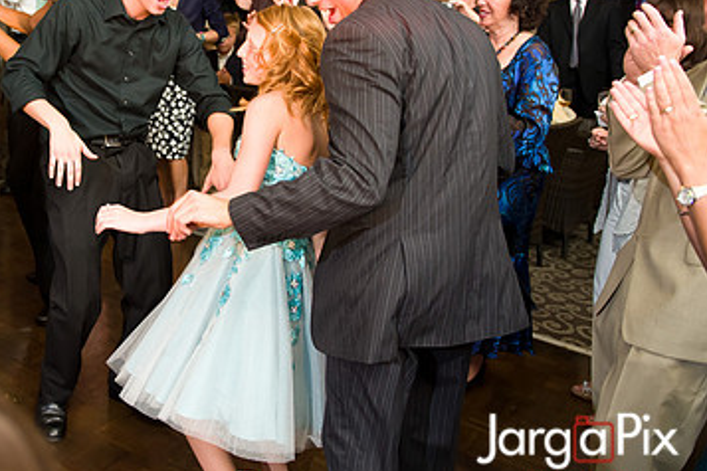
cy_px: 137
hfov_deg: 47.6
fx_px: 766
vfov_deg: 33.7
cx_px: 172
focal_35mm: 39
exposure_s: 1/125
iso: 1600
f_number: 3.2
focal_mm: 24
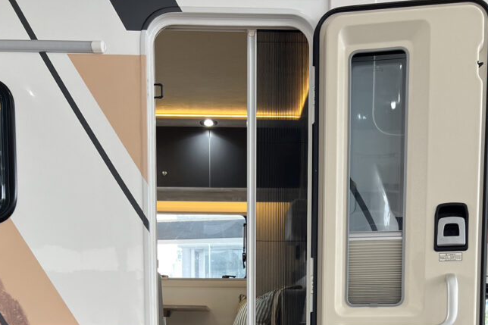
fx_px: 583
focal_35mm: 43
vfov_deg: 28.0
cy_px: 369
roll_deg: +0.2
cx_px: 244
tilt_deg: -4.8
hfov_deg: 45.4
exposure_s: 1/121
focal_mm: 5.7
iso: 64
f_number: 1.5
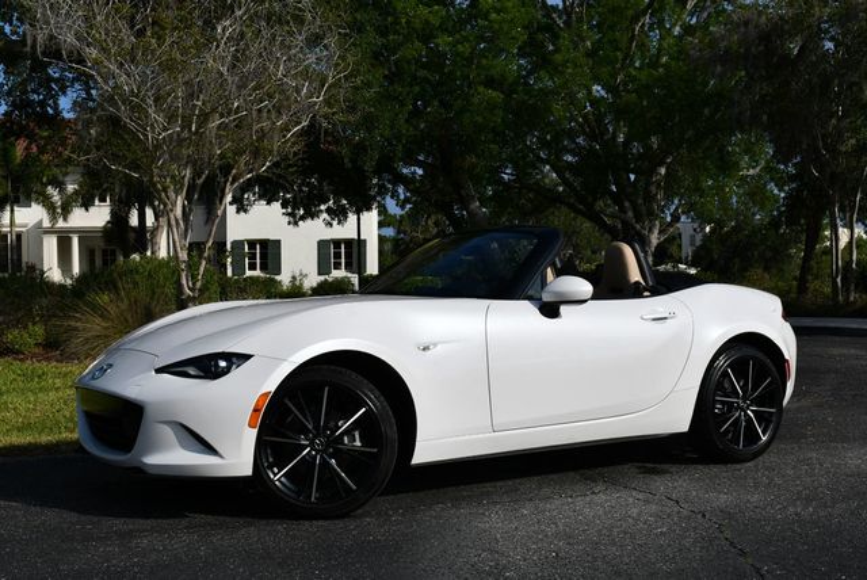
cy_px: 290
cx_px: 434
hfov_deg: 41.1
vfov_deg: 28.1
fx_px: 1157
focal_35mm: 48
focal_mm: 24
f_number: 10
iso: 100
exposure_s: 1/400
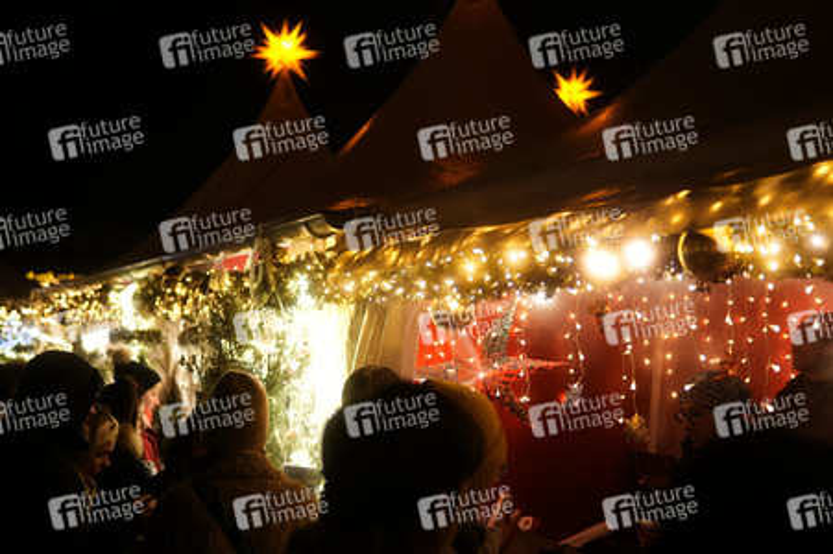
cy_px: 277
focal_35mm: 45
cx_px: 416
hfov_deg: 43.6
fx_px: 1040
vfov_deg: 29.8
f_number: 1.4
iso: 640
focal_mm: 30
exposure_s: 1/160
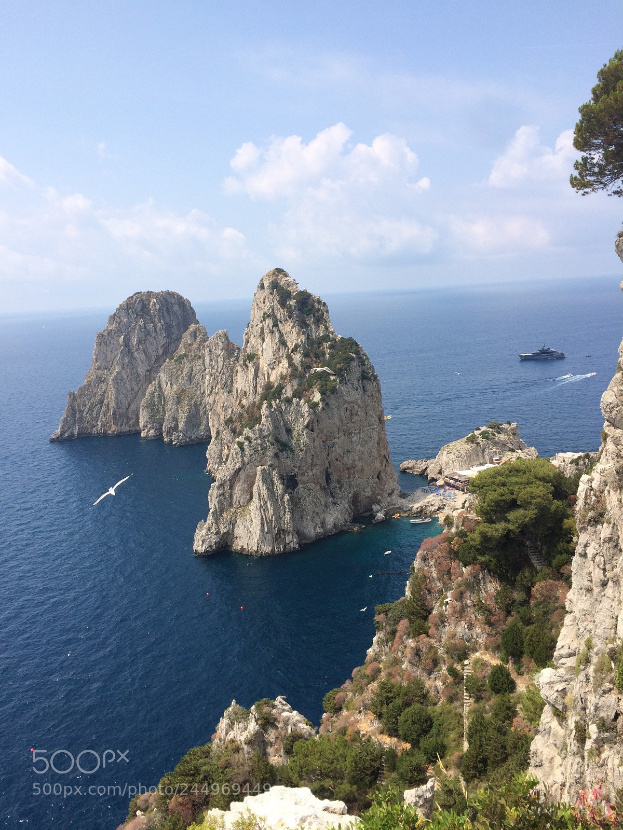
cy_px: 415
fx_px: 696
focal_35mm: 29
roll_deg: +3.7
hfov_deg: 48.2
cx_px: 312
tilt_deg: -9.8
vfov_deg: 61.7
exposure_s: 1/2160
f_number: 2.2
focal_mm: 4.15
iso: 32
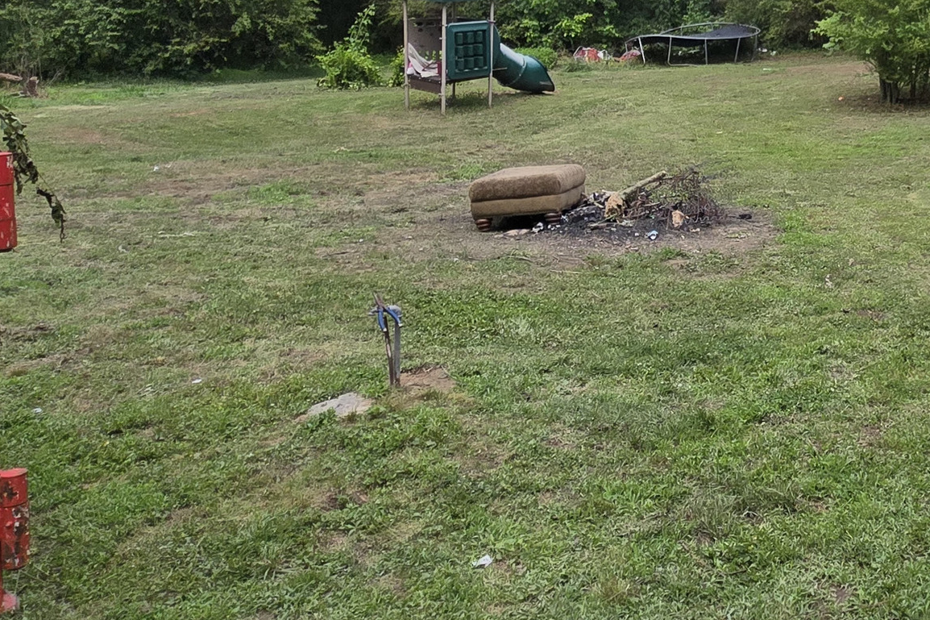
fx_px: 930
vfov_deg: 35.1
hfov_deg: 48.0
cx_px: 827
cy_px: 82
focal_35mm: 36
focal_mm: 2.2
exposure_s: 1/1732
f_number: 2.2
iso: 50
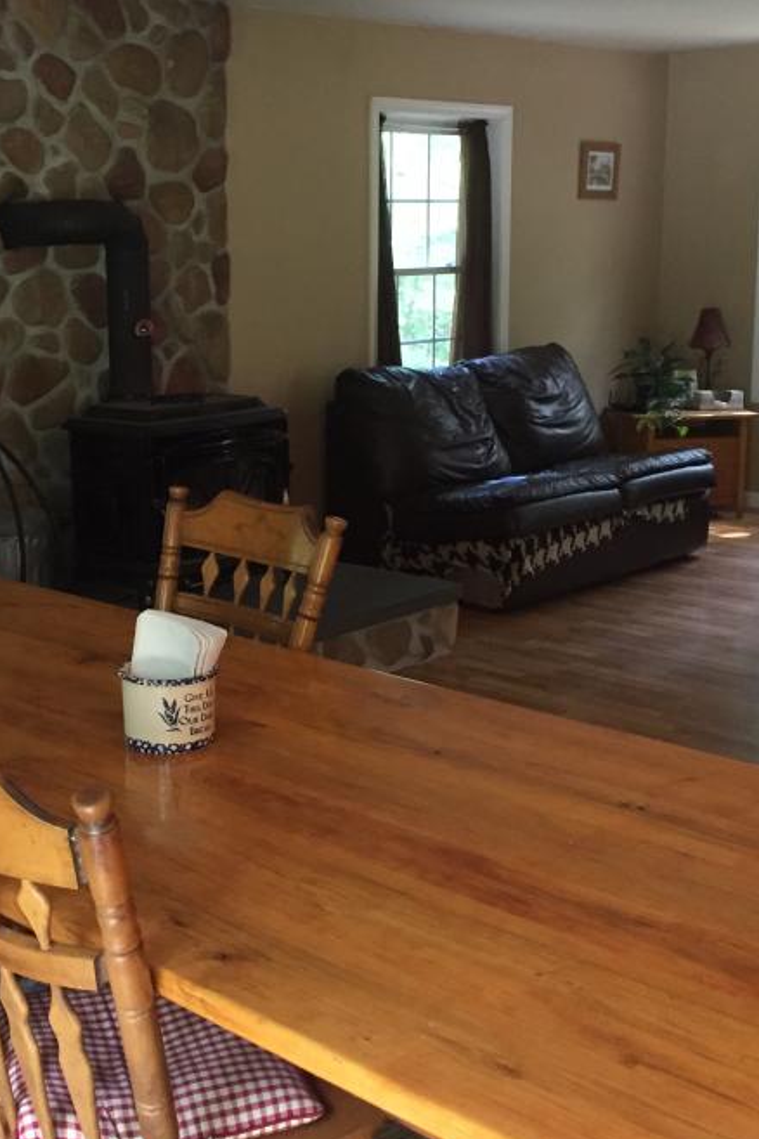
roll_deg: +1.5
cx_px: 234
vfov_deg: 41.8
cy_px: 498
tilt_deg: -9.5
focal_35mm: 47
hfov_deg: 28.4
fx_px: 1486
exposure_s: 1/30
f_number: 2.2
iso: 250
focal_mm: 4.15
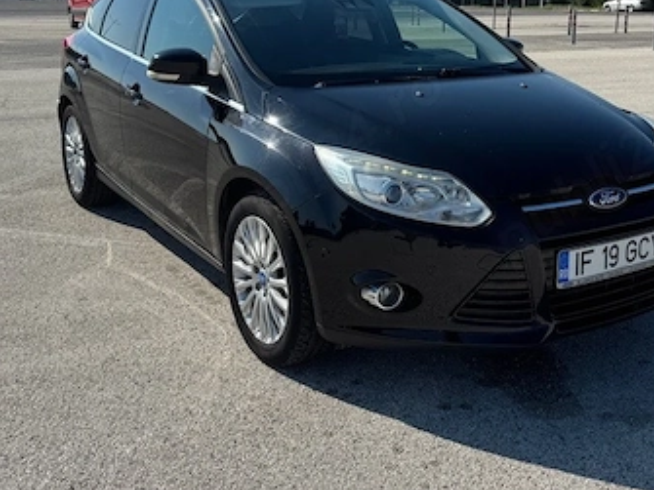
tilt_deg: -11.6
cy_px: 174
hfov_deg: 43.6
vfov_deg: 33.4
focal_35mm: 43
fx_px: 812
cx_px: 394
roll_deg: -0.2
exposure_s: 1/7092
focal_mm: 6.76
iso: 80
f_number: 1.78
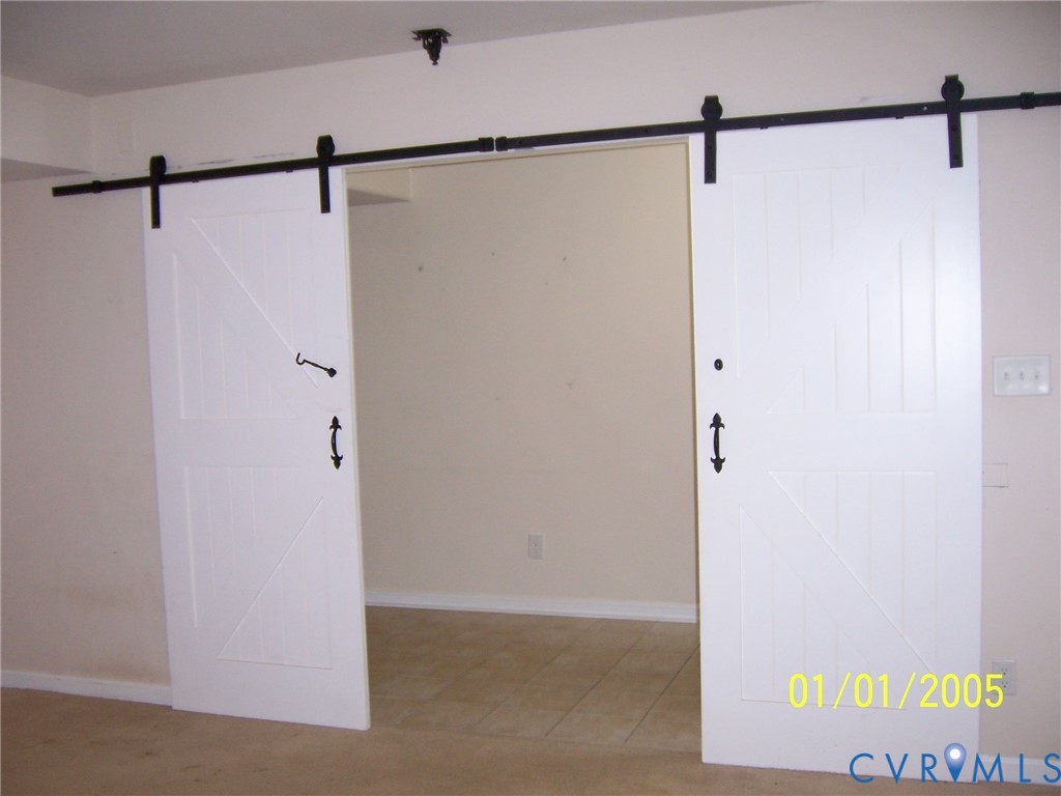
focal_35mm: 36
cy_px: 398
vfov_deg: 39.7
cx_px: 530
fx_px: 1103
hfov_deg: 51.4
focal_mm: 6.2
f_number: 2.8
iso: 125
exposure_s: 1/60
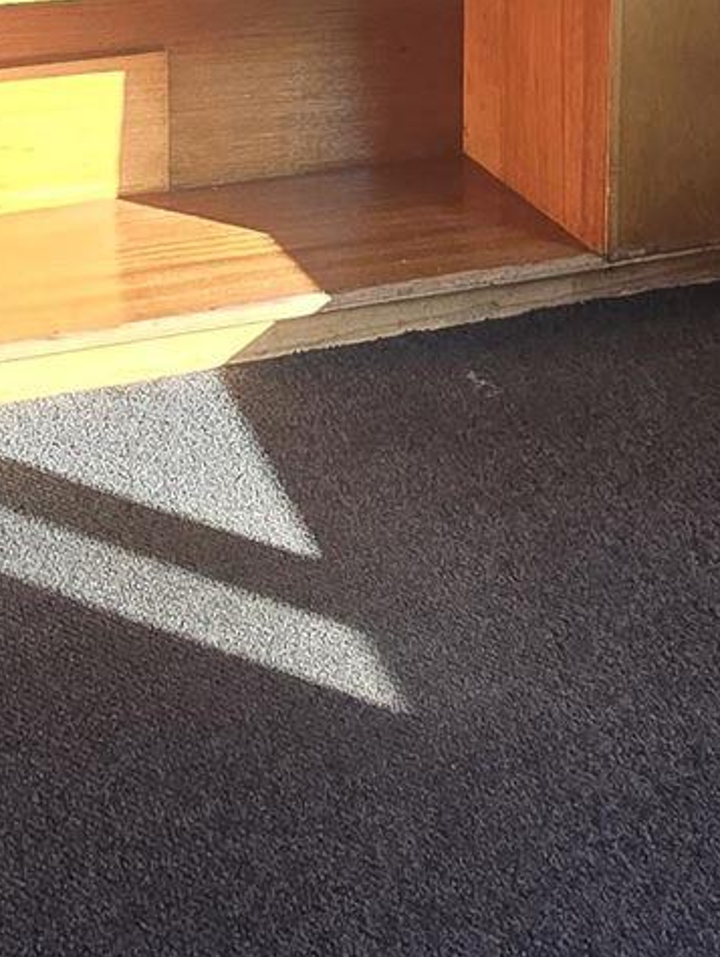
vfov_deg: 26.4
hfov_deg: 23.3
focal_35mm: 63
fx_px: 1745
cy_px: -260
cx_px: 373
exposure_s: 1/120
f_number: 2.2
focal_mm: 2.2
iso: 64
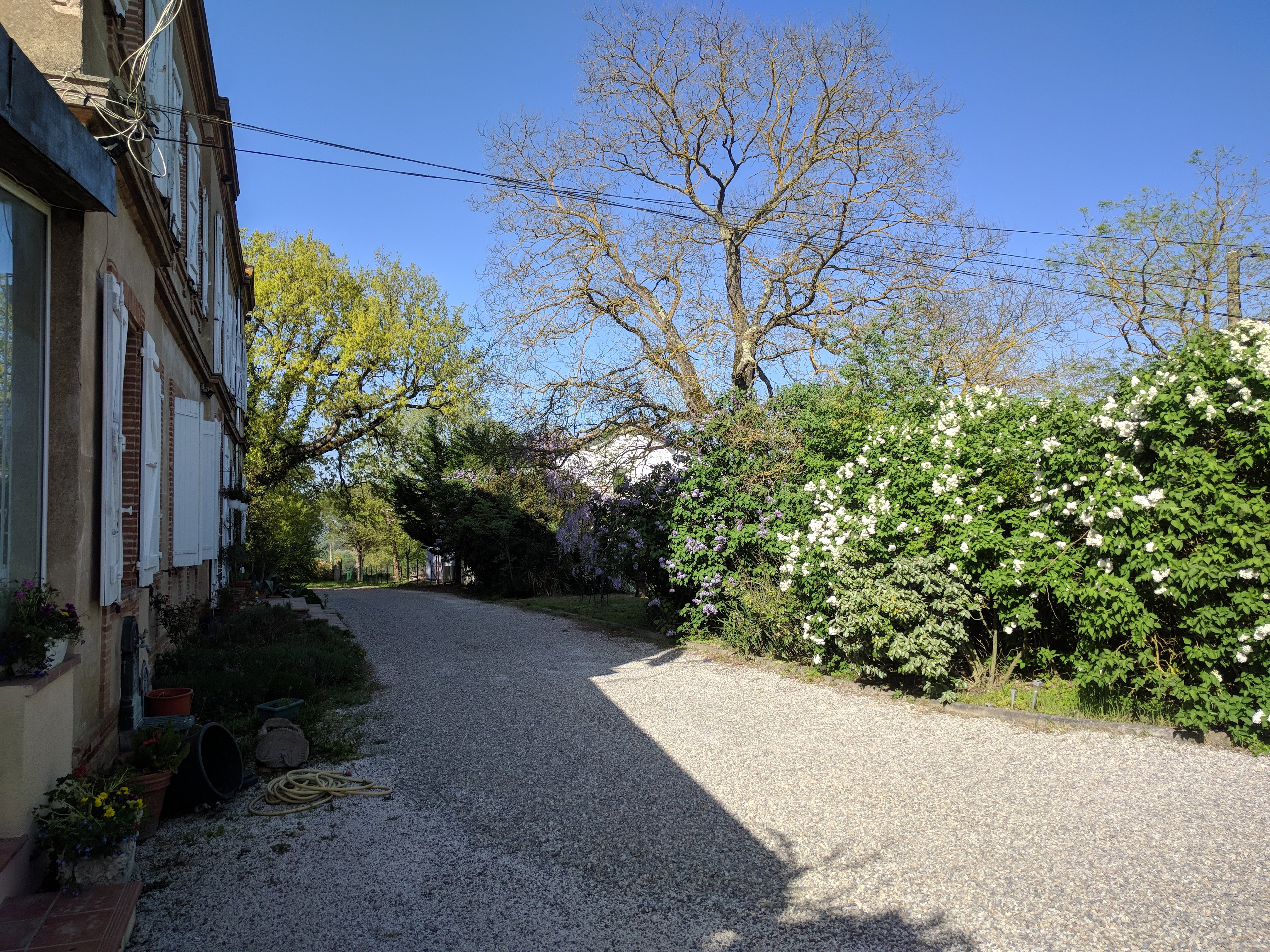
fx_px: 954
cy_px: 476
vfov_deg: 53.1
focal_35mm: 26
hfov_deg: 67.3
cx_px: 635
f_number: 2
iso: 62
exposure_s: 1/1642
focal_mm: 4.67
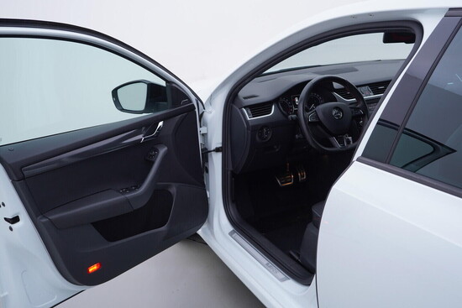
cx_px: 231
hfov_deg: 53.1
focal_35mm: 36
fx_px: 462
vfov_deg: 36.9
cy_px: 154
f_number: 4
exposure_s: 1/80
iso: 125
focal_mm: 24
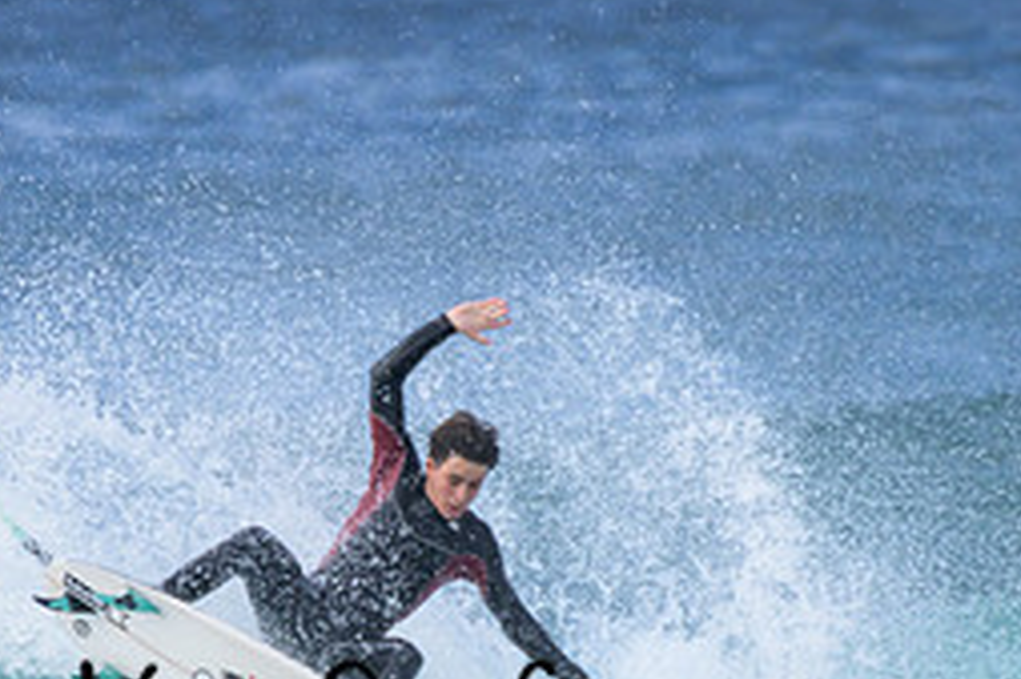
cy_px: 689
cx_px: 494
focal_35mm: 2287
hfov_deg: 0.9
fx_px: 64818
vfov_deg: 0.6
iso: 1100
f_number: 11
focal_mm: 1000
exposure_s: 1/2000
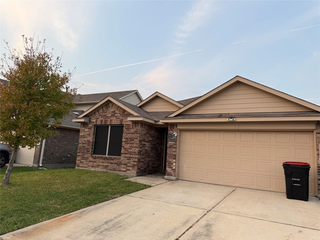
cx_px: 160
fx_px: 222
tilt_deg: +10.6
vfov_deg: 56.8
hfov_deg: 71.6
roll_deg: -3.7
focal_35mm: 24
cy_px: 120
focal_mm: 6.76
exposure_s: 1/379
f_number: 1.78
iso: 80
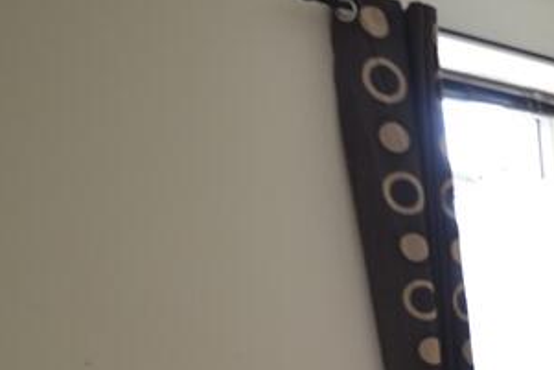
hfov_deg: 26.6
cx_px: 850
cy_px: 564
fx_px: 785
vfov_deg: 21.8
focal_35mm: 51
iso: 400
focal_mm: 10
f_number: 4
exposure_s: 1/60
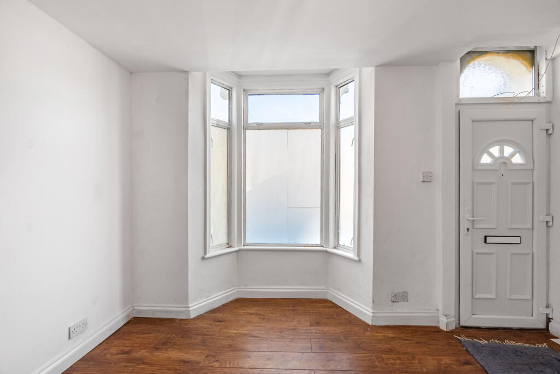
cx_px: 280
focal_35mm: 16
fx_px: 249
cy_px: 187
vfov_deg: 73.8
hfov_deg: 96.7
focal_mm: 16
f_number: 8
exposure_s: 1/1000
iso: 1000
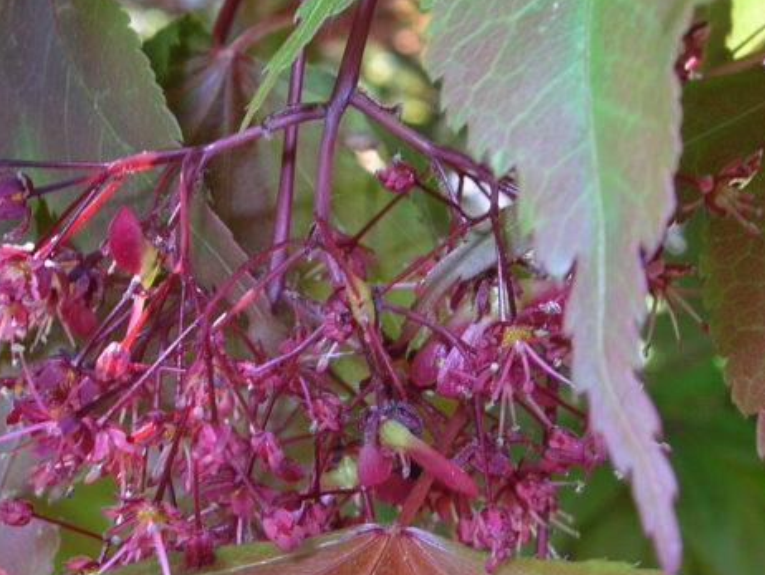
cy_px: 378
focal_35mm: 93
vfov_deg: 15.9
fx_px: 2056
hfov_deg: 21.1
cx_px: 419
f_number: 3.9
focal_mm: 6.9
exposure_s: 1/30
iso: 50
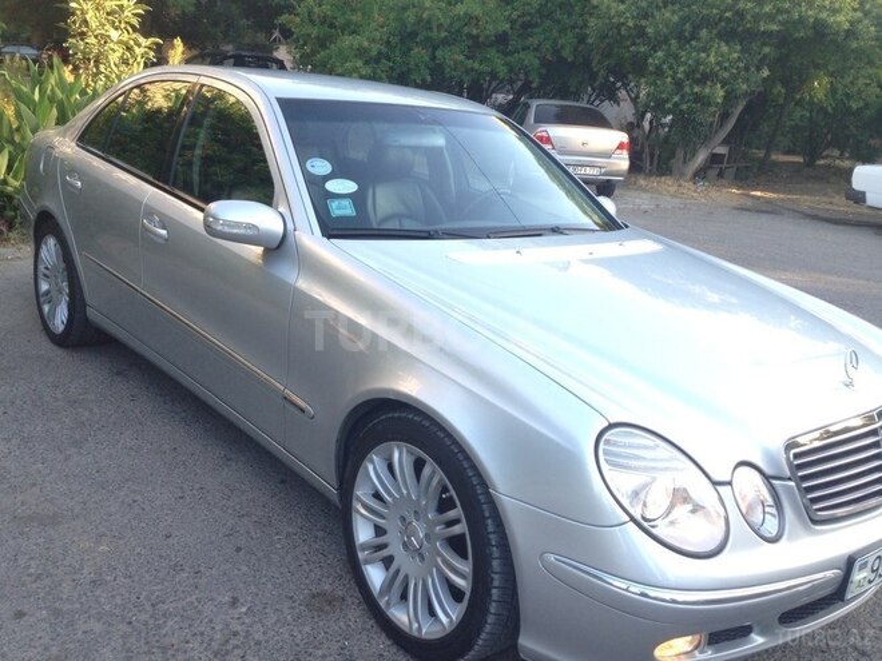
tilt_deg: -16.6
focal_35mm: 33
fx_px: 841
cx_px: 441
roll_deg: -5.0
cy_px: 330
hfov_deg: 55.4
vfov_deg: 42.9
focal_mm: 4.12
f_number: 2.4
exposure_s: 1/120
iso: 80
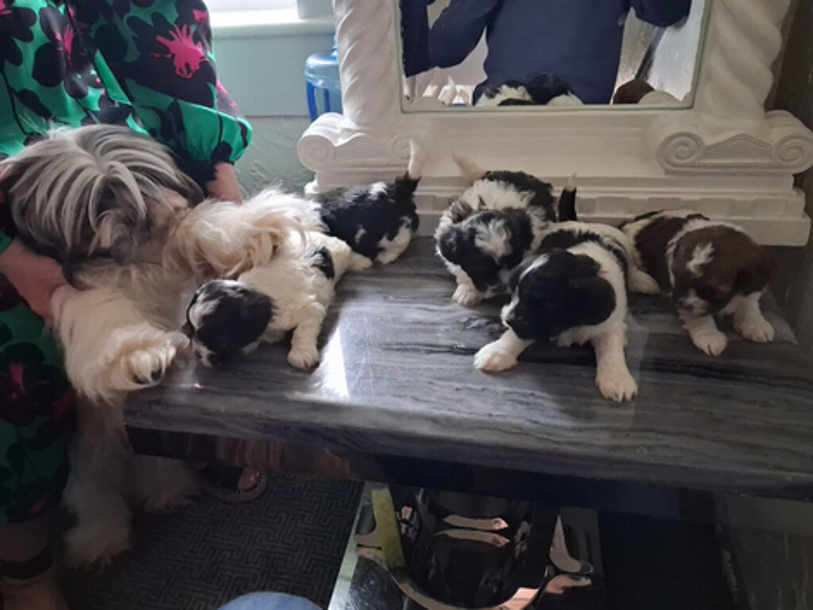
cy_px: 305
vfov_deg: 51.3
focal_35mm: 27
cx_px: 406
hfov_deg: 65.3
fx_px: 634
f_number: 1.8
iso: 500
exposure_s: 1/40
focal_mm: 4
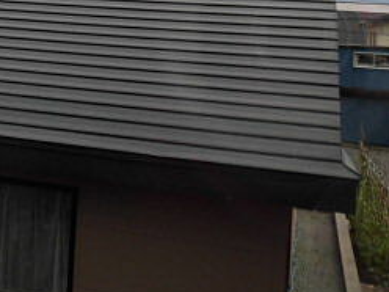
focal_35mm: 62
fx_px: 697
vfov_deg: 22.0
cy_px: -52
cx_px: 72
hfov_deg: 30.4
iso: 100
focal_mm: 4.3
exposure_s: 1/250
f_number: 7.8
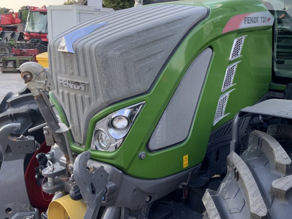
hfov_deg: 47.4
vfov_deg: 36.6
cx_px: 182
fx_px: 329
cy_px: 79
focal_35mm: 39
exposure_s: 1/329
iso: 16
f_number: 1.8
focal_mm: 3
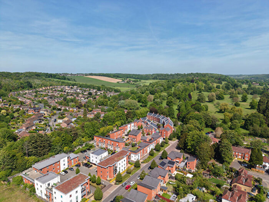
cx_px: 134
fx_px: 187
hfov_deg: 71.6
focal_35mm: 24
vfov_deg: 56.8
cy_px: 101
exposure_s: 1/4000
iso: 150
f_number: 1.8
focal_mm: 8.67
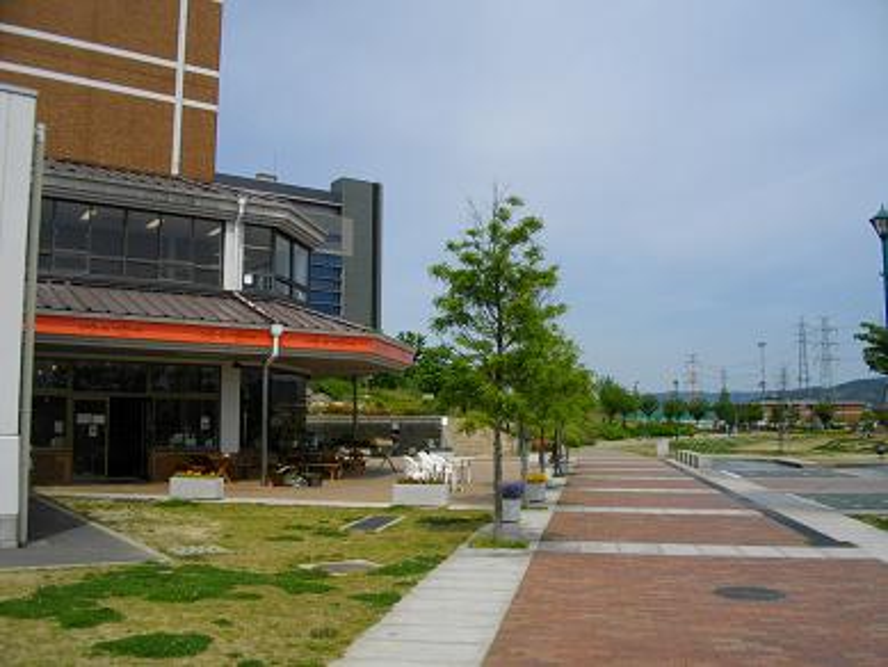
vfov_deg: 44.2
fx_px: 821
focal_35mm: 32
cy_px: 334
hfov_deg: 56.8
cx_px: 444
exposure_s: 1/640
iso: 100
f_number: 5.5
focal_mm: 5.7
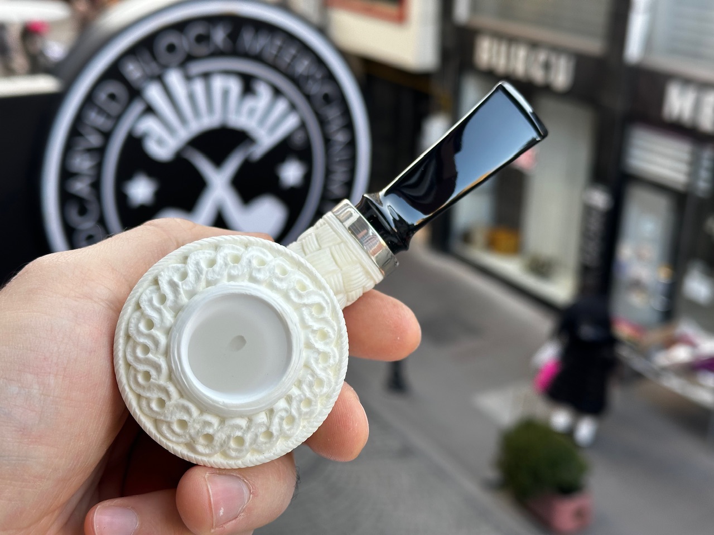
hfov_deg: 39.7
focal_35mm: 48
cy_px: 268
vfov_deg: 30.3
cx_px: 357
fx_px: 990
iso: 50
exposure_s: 1/160
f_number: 1.78
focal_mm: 6.86
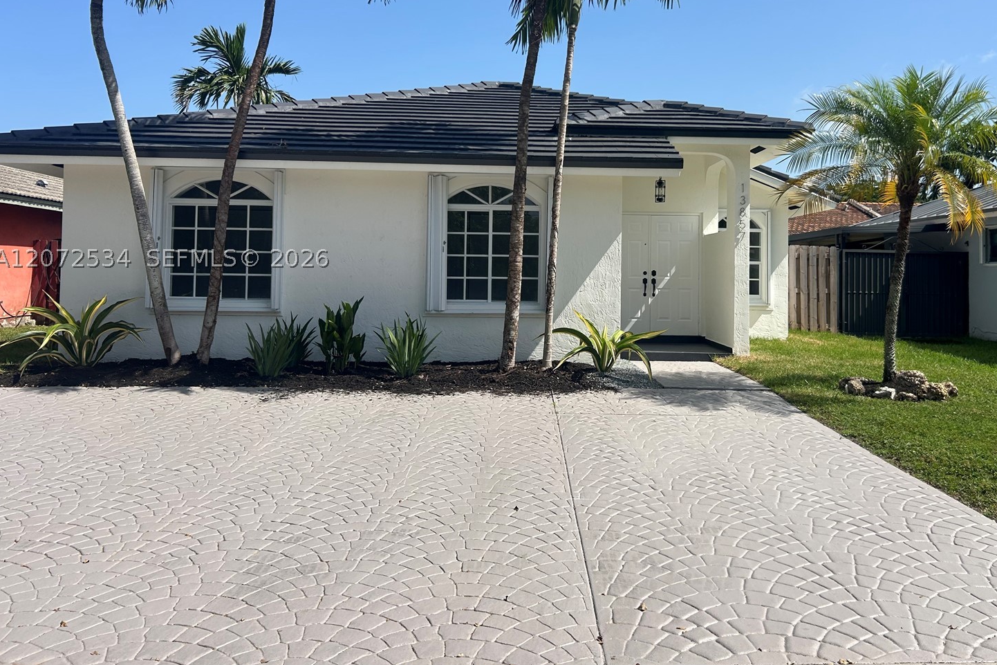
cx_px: 541
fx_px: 831
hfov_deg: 61.8
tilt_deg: +2.1
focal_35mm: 30
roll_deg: +1.2
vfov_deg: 43.3
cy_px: 258
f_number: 1.5
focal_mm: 5.7
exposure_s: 1/4630
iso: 50
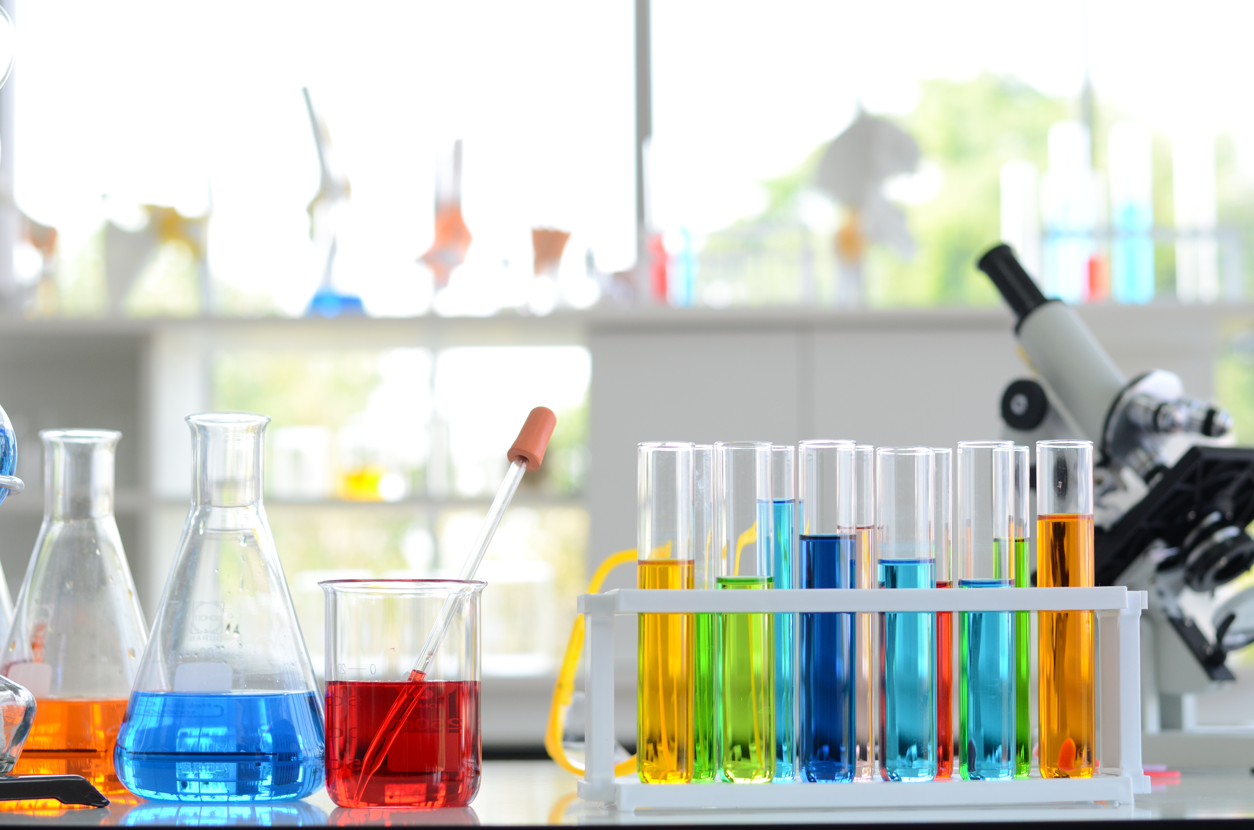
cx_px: 627
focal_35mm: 75
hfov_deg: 27.0
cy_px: 415
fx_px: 2607
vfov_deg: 18.1
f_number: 3.2
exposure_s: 1/400
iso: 400
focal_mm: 50
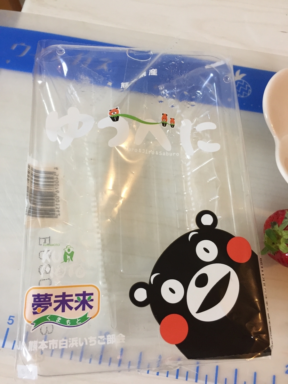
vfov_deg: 61.7
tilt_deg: -73.5
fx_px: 322
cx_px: 144
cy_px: 192
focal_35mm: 29
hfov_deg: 48.2
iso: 100
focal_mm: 4.15
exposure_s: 1/30
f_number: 2.2
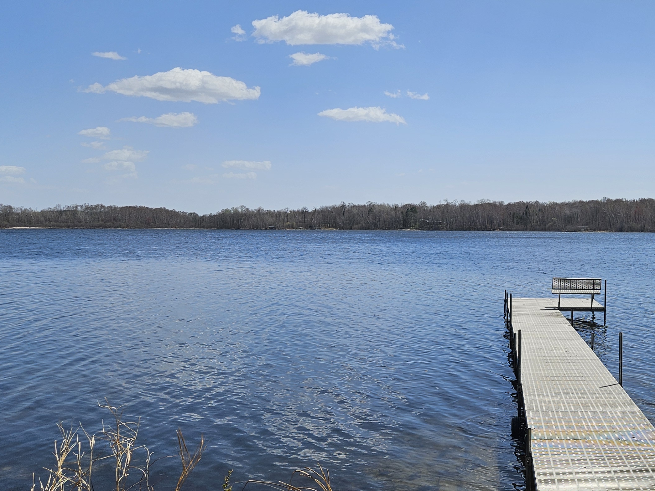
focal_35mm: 44
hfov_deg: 40.6
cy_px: 267
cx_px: 550
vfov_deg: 32.9
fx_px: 833
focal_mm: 5.4
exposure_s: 1/3034
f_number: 1.8
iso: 25
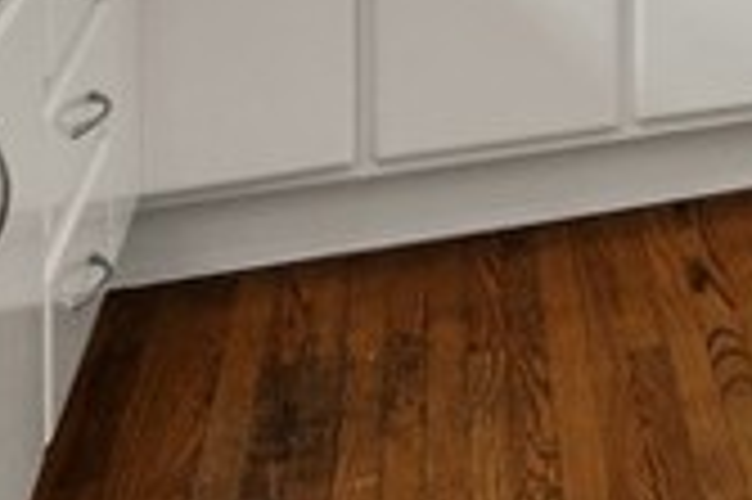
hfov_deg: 17.5
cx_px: 1391
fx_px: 1920
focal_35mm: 92
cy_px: -583
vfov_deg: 12.5
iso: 400
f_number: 7.1
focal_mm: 10
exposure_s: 1/25
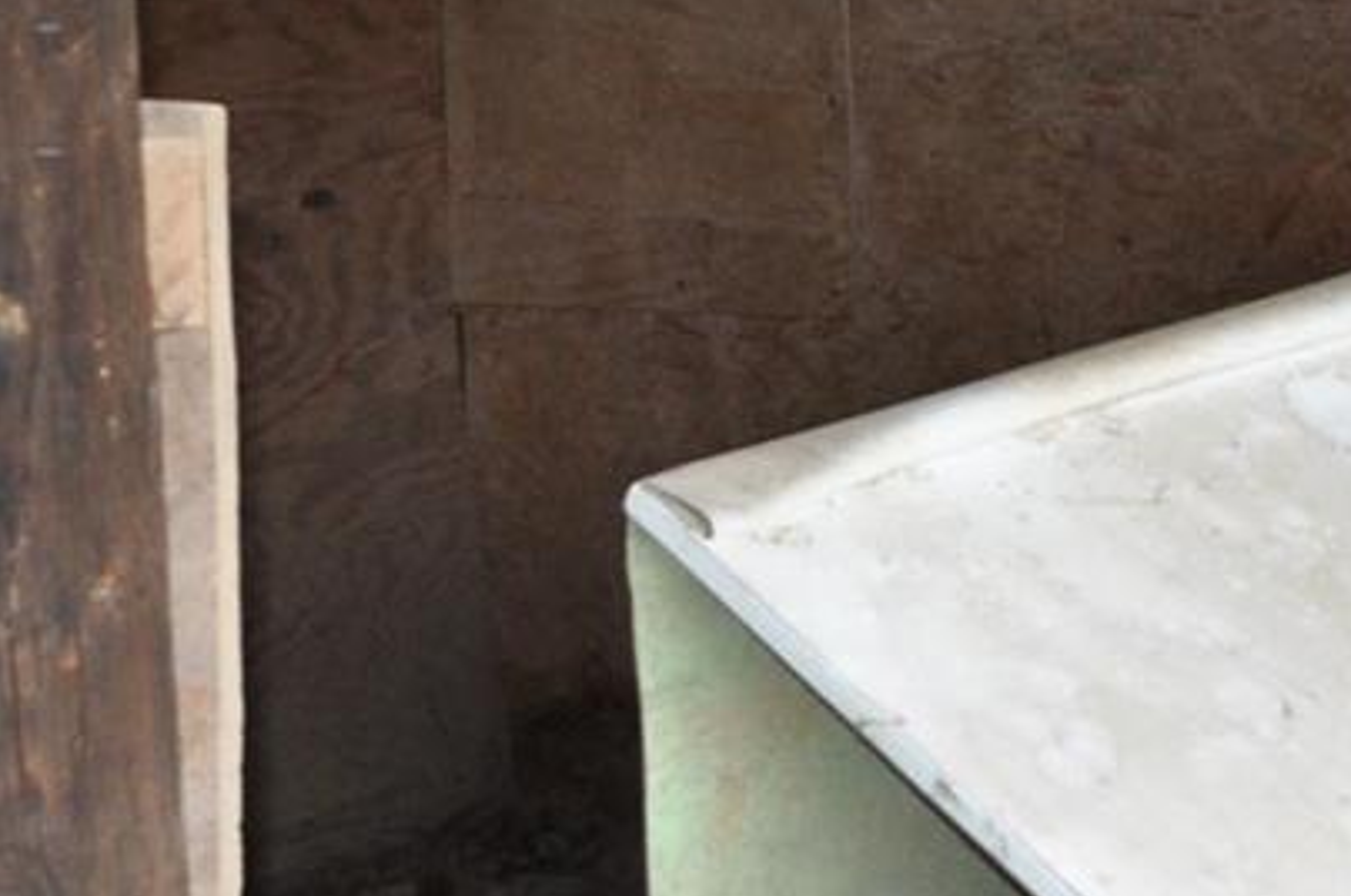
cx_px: 1705
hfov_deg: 14.4
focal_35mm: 137
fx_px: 5133
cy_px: 201
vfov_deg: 10.0
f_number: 3.5
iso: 450
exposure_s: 1/125
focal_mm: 18
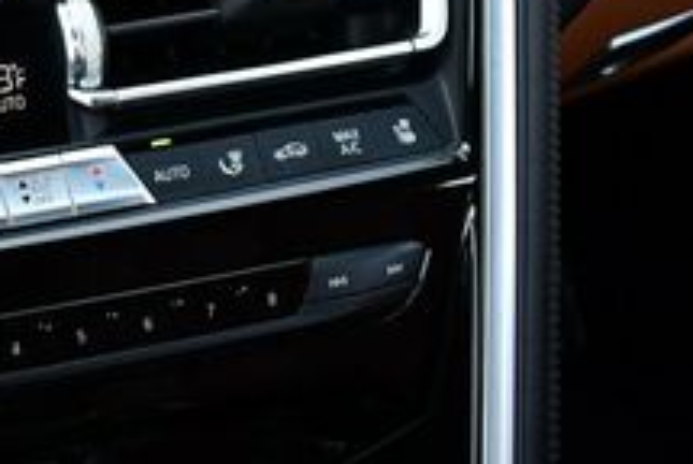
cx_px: -84
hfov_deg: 18.3
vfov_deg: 12.6
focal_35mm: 107
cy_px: -29
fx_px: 2063
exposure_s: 1/250
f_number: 3.5
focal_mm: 18
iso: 500
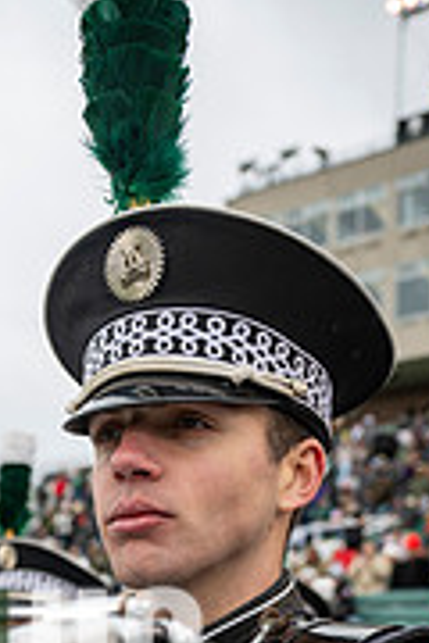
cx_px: 43
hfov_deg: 22.1
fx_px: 1072
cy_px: 686
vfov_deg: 30.3
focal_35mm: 60
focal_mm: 24
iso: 160
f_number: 2.8
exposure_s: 1/500
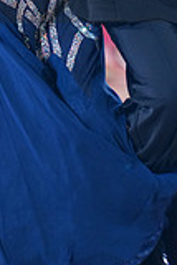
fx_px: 5320
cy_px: -31
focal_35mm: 723
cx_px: 45
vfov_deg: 2.8
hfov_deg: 1.9
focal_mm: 200
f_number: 2.8
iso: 2000
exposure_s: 1/400
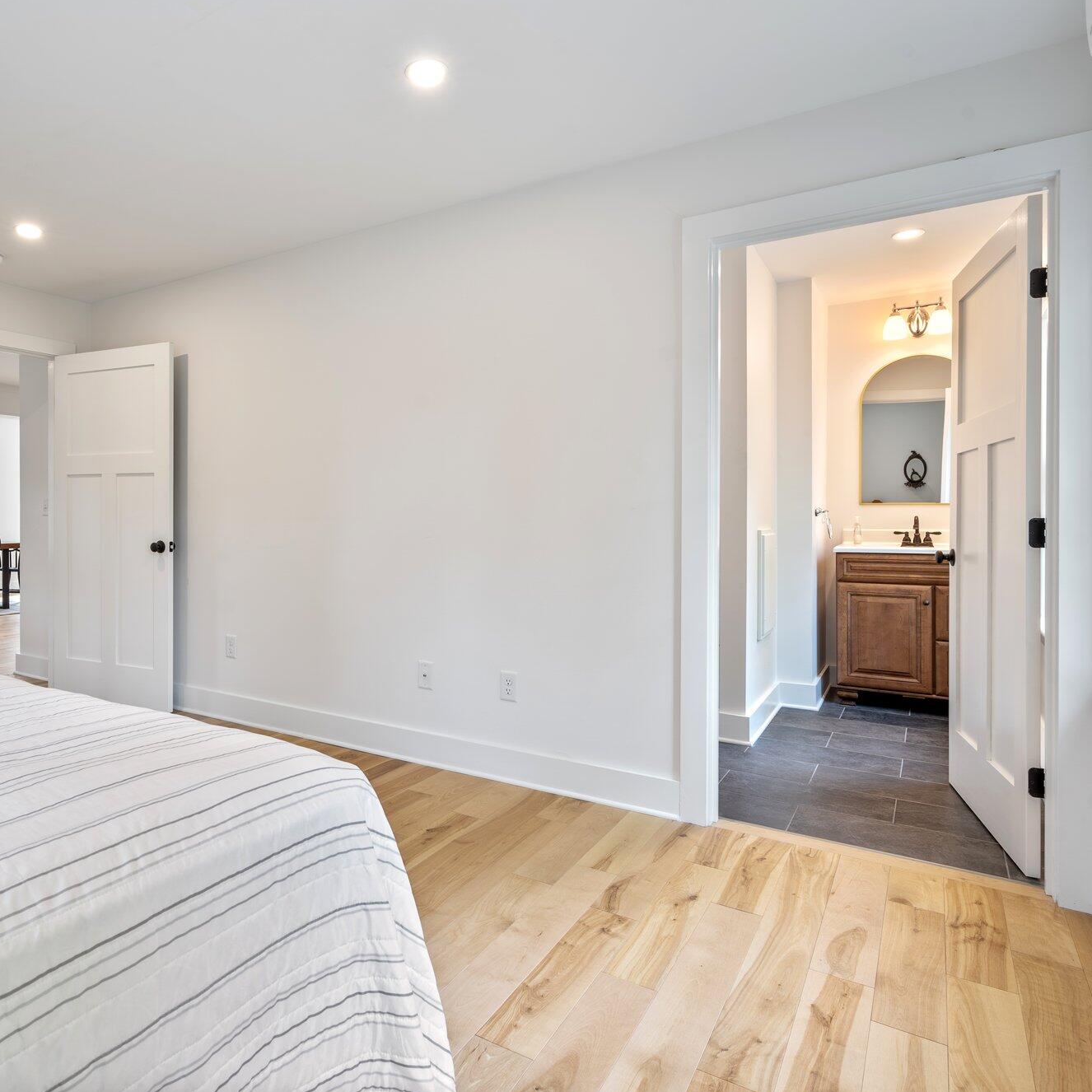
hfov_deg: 70.7
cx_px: 395
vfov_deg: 72.1
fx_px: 749
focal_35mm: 21
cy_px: 532
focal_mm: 16
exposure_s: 1
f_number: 9
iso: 64
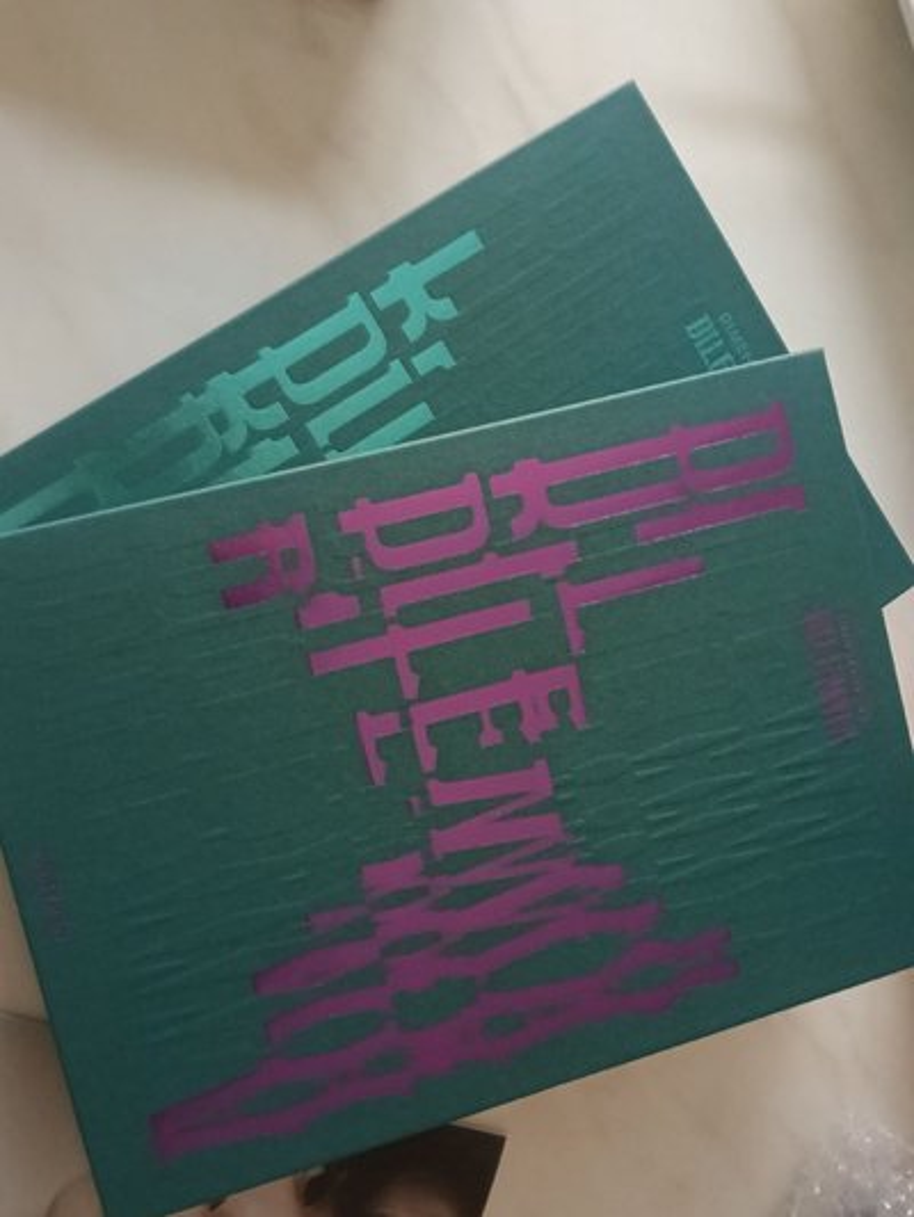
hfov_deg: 45.5
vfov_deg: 58.3
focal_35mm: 31
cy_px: 608
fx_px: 1091
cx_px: 457
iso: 1250
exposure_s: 1/15
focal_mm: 3.98
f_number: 1.8
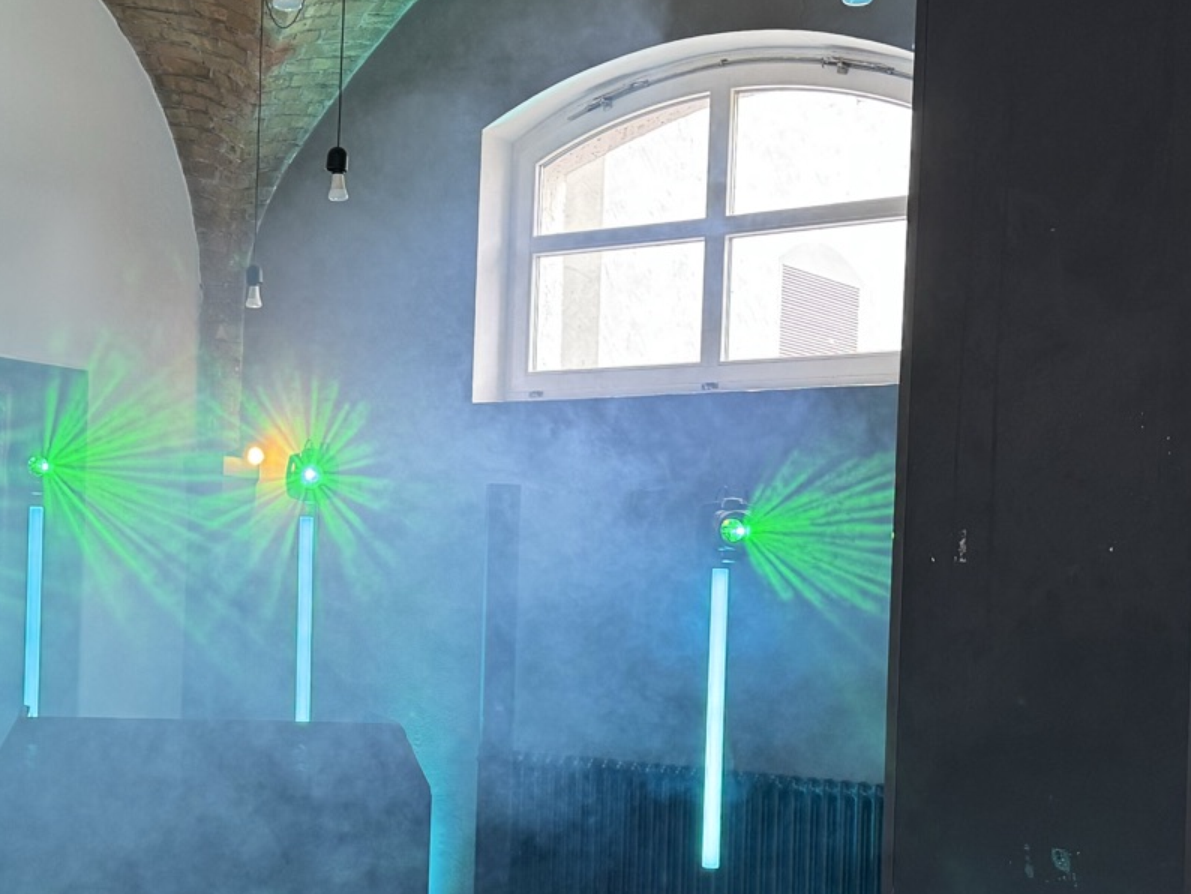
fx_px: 1996
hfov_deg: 32.8
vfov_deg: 25.1
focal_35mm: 58
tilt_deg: -0.3
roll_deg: -1.2
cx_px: 352
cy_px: 579
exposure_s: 1/98
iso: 200
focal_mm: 6.76
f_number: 1.78
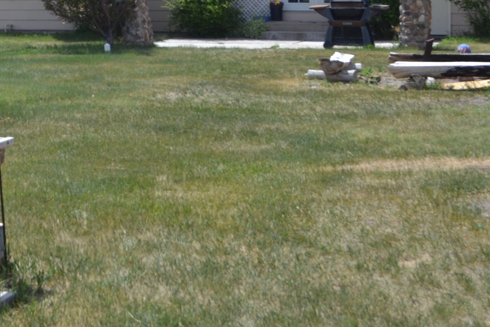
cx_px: 28
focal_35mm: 84
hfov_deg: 23.4
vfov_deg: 15.9
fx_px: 1143
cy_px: -21
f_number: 8
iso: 100
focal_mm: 24
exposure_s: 1/250
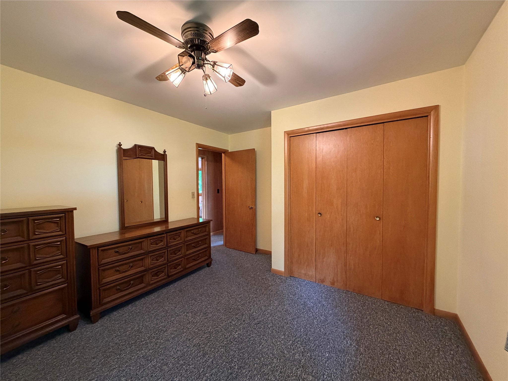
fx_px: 205
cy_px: 190
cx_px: 254
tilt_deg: -2.1
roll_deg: +0.7
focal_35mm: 14
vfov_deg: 85.7
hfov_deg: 102.1
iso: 640
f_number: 2.2
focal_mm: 2.22
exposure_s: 1/60
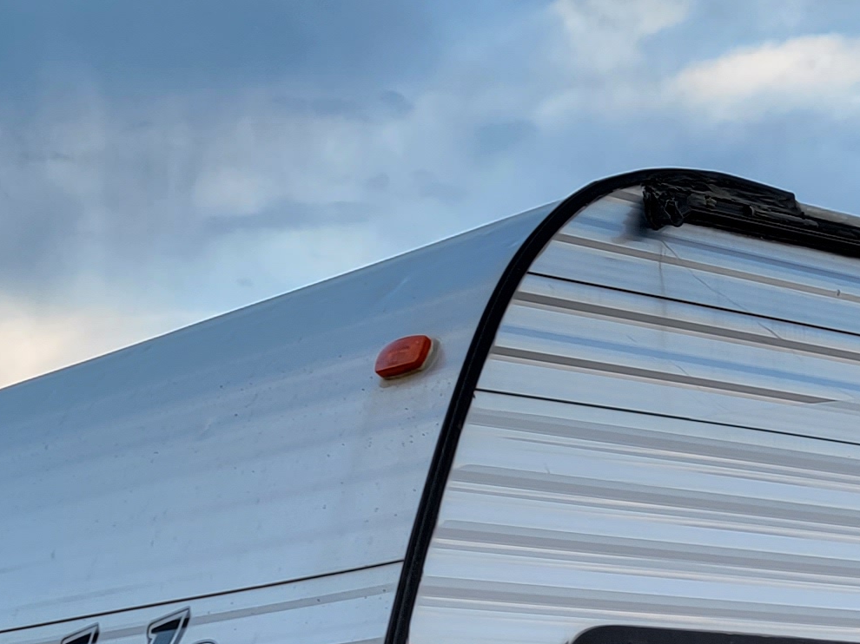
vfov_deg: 13.9
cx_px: 633
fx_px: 2409
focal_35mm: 97
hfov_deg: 20.1
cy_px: 1092
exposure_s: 1/120
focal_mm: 6.7
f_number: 1.8
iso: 40
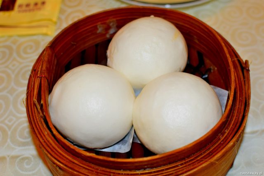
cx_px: 132
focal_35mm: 52
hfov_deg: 37.8
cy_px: 88
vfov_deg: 25.8
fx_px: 385
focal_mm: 35
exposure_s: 1/80
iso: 250
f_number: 5
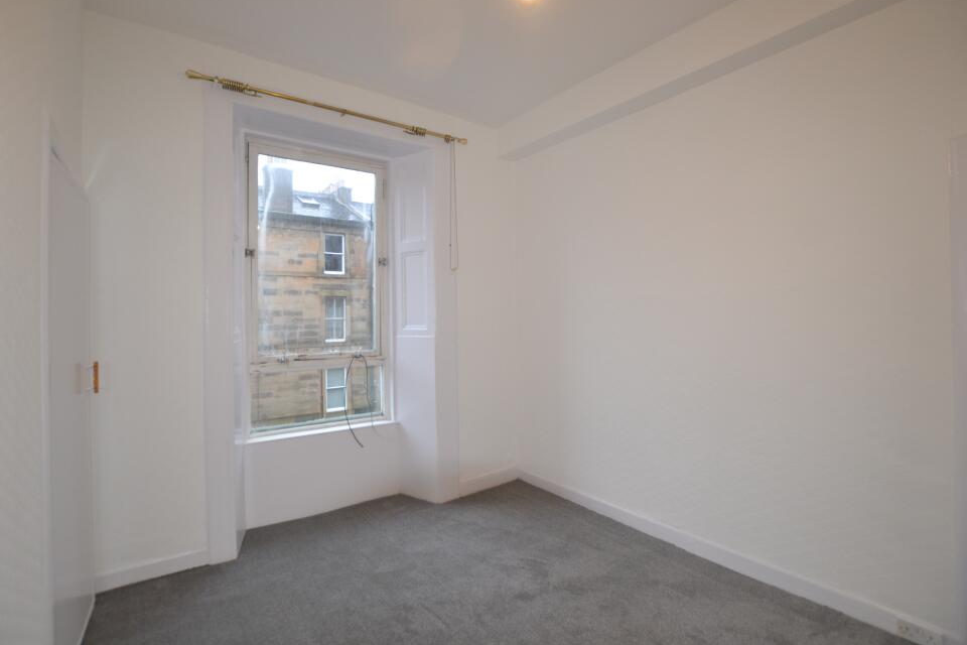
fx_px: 430
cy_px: 305
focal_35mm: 16
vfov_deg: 73.7
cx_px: 467
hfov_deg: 96.7
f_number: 3.5
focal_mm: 10
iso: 560
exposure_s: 1/60
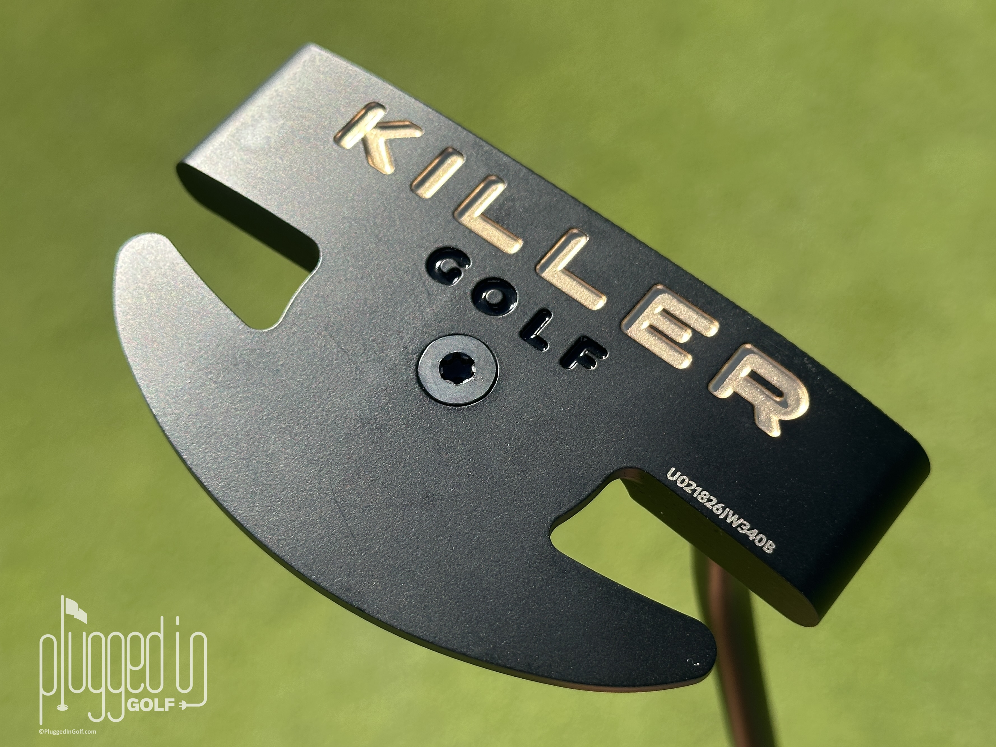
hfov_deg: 39.7
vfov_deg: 30.3
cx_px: 498
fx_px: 1381
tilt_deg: -61.8
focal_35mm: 48
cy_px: 374
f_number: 1.78
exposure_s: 1/2070
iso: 64
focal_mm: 6.86
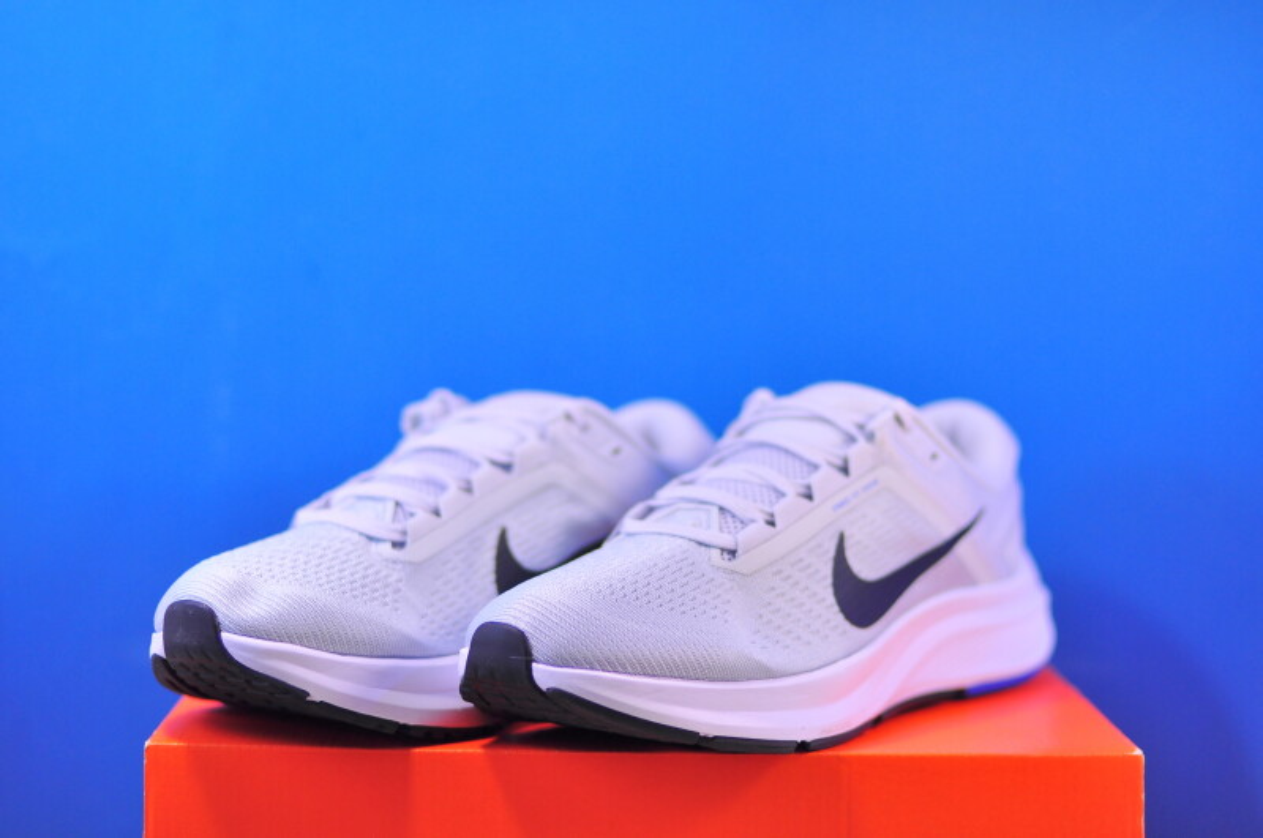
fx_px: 2628
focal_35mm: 75
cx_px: 632
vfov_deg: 18.1
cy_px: 419
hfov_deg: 27.0
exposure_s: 1/320
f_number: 2
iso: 250
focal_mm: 50
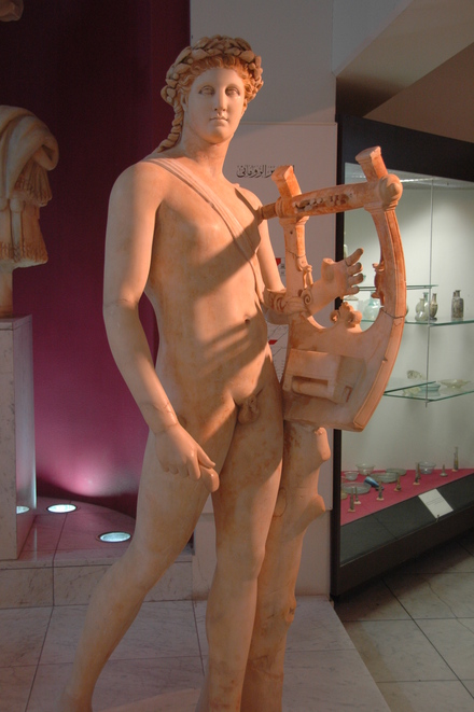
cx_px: 237
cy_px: 356
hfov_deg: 28.0
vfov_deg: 41.1
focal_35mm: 48
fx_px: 949
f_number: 4.2
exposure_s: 1/13
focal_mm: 32
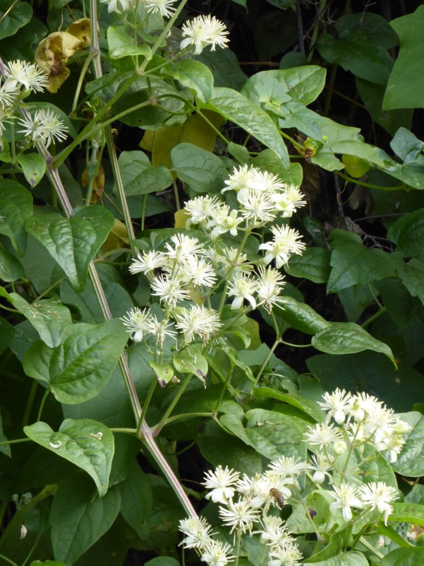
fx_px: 5667
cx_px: 212
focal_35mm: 347
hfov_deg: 4.3
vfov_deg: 5.7
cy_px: 283
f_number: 6
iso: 320
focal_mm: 62.1
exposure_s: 1/80
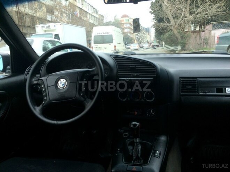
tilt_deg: -12.3
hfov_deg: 61.7
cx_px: 115
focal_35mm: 29
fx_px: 193
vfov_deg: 48.2
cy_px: 86
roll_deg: +4.4
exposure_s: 1/2564
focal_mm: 4.15
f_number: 2.2
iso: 32
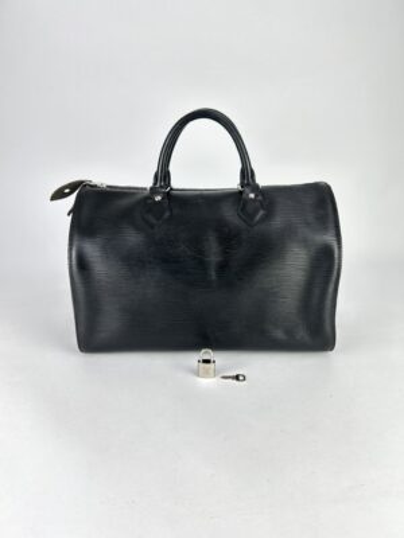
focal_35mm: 26
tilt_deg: -18.2
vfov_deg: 67.3
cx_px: 202
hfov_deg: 53.1
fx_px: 405
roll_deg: -0.9
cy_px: 269
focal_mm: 5.7
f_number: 1.5
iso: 40
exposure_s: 1/160
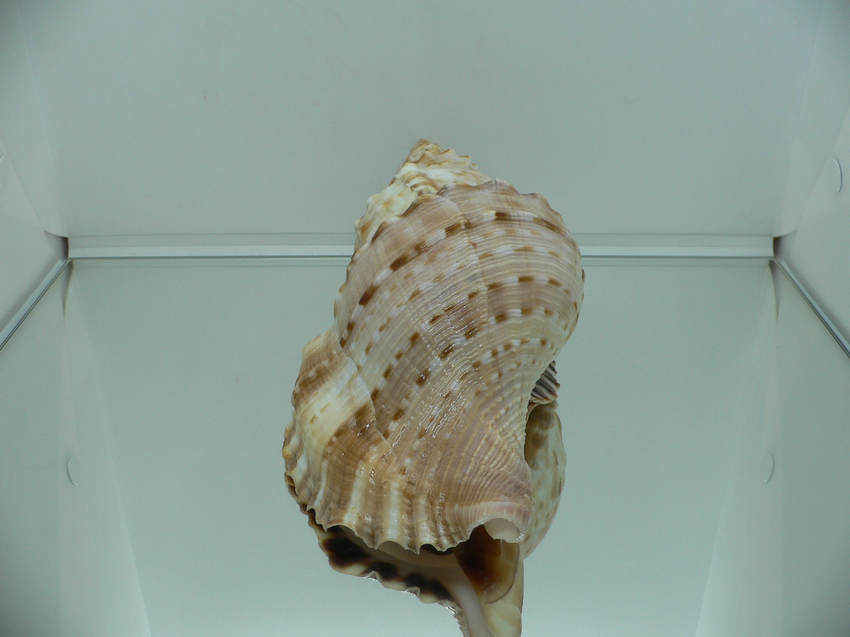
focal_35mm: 35
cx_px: 425
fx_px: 859
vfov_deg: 40.7
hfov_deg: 52.6
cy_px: 318
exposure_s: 1/60
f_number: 2.8
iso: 80
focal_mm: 4.6
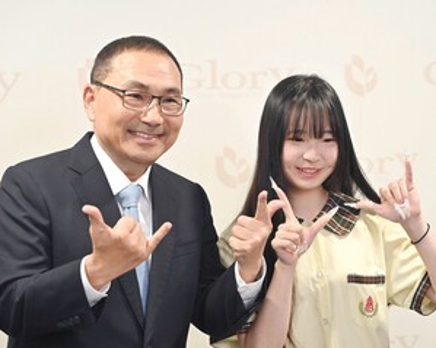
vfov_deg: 16.5
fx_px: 1200
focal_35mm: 93
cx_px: 235
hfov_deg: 20.6
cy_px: 183
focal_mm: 74
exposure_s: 1/125
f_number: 4
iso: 2000
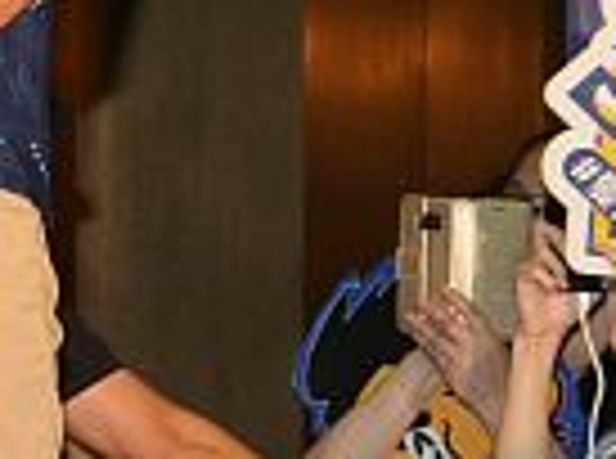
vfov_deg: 4.4
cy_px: -7
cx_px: -2050
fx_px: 5999
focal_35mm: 338
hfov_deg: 5.1
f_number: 5
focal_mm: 40
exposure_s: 1/160
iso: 1250
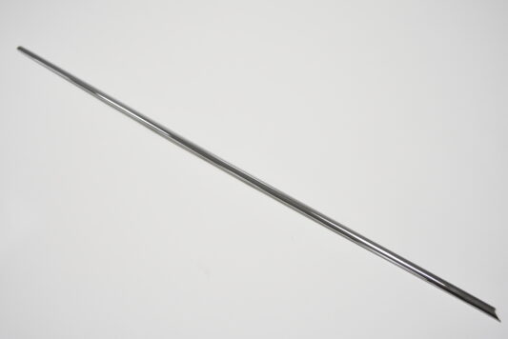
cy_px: 170
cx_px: 254
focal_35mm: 36
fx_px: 508
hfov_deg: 53.1
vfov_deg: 36.9
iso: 320
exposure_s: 1/100
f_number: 2.8
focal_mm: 24
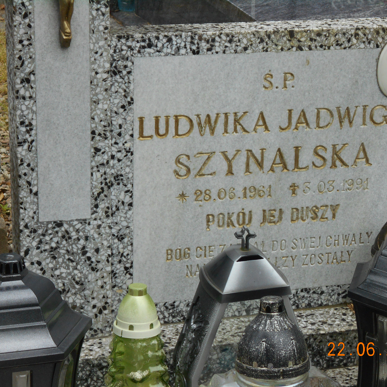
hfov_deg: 17.0
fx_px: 1290
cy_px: 194
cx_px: 243
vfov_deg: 17.1
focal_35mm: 102
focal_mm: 15.4
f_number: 6.3
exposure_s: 1/125
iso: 140
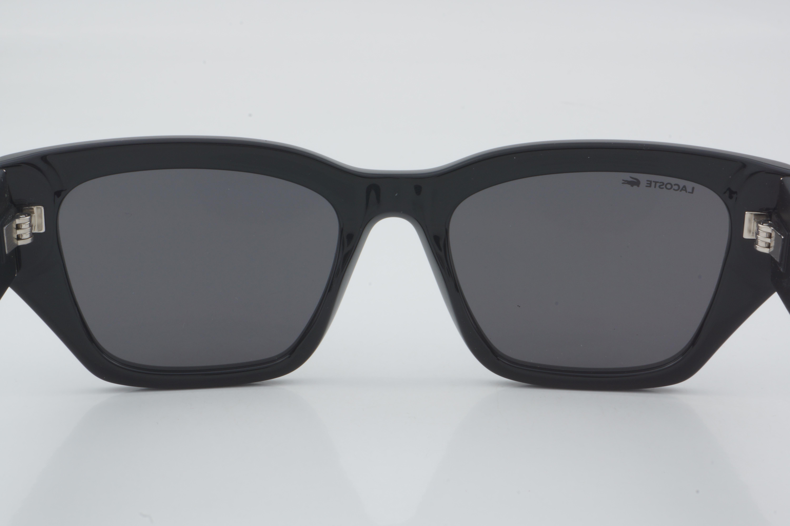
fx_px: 1810
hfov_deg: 24.6
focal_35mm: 82
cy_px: 263
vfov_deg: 16.6
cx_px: 395
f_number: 32
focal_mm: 55
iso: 100
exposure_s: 1/3
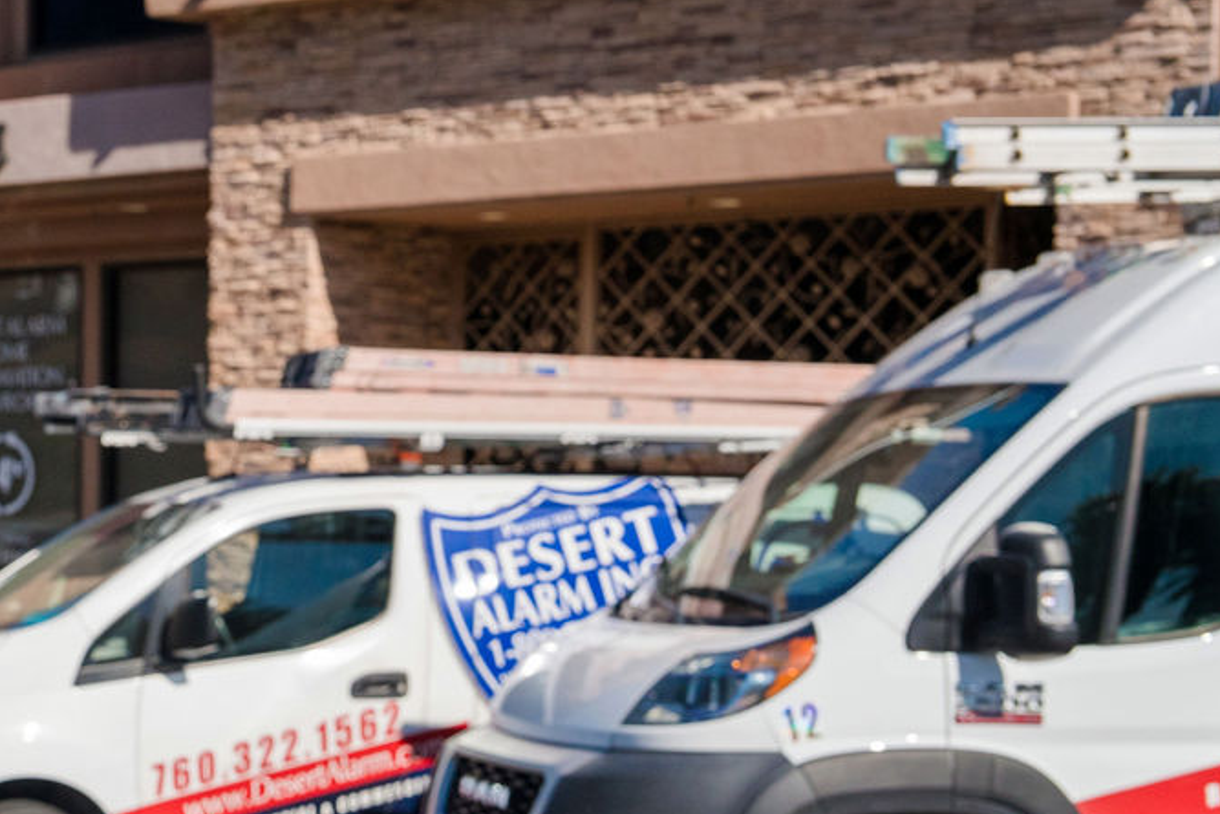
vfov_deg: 14.2
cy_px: 617
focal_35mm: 96
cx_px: -192
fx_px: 3254
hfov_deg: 20.1
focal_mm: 40
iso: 800
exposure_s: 1/100
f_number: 5.6
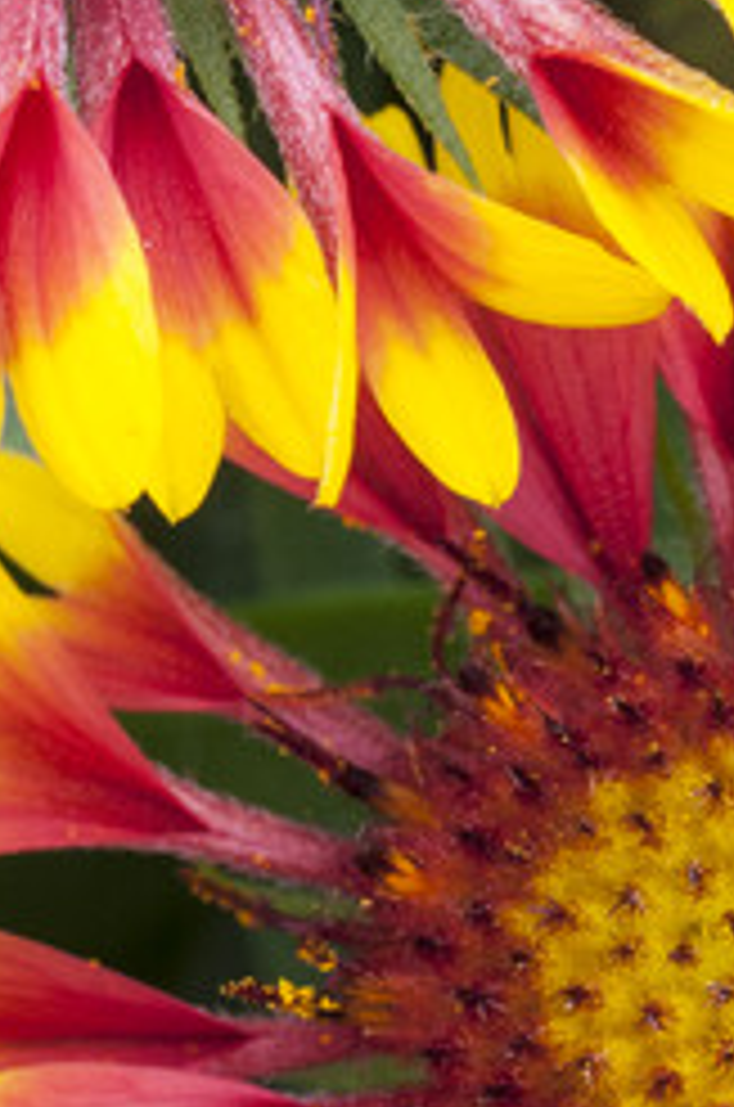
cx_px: 216
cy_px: 76
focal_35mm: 312
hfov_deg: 4.4
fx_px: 9582
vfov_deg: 6.6
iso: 200
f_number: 11
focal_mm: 50
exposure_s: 1/80
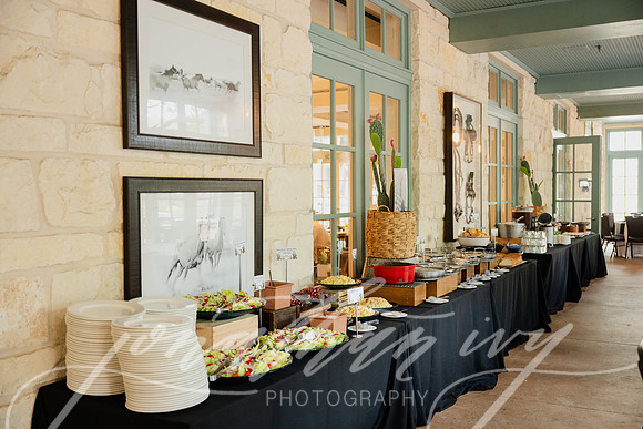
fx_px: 625
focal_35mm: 35
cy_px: 214
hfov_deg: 54.4
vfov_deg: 37.9
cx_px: 322
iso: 2500
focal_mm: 35
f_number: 2.8
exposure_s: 1/40
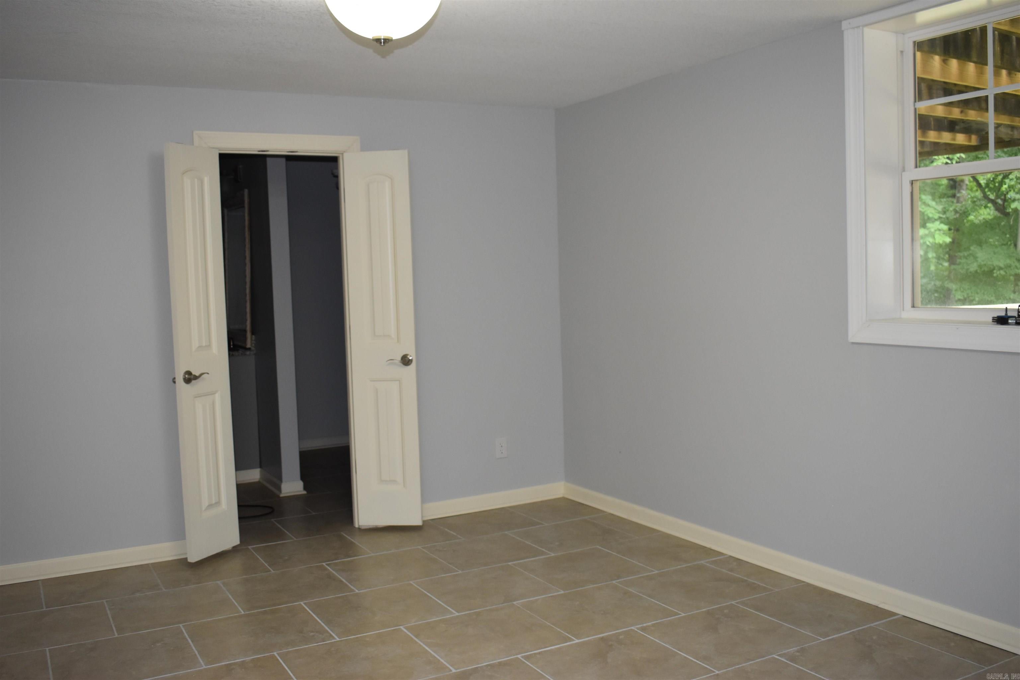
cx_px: 510
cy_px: 340
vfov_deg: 40.0
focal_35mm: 33
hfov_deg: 57.2
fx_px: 935
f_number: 4.5
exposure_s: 1/80
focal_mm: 22
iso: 800
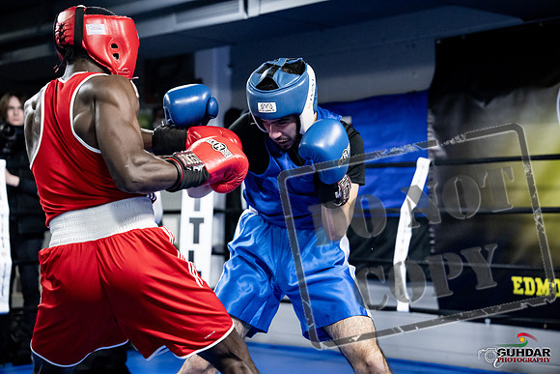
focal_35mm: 70
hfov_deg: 28.8
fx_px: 1089
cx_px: 280
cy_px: 187
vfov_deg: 19.5
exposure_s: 1/1000
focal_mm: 70
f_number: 2.8
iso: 8000
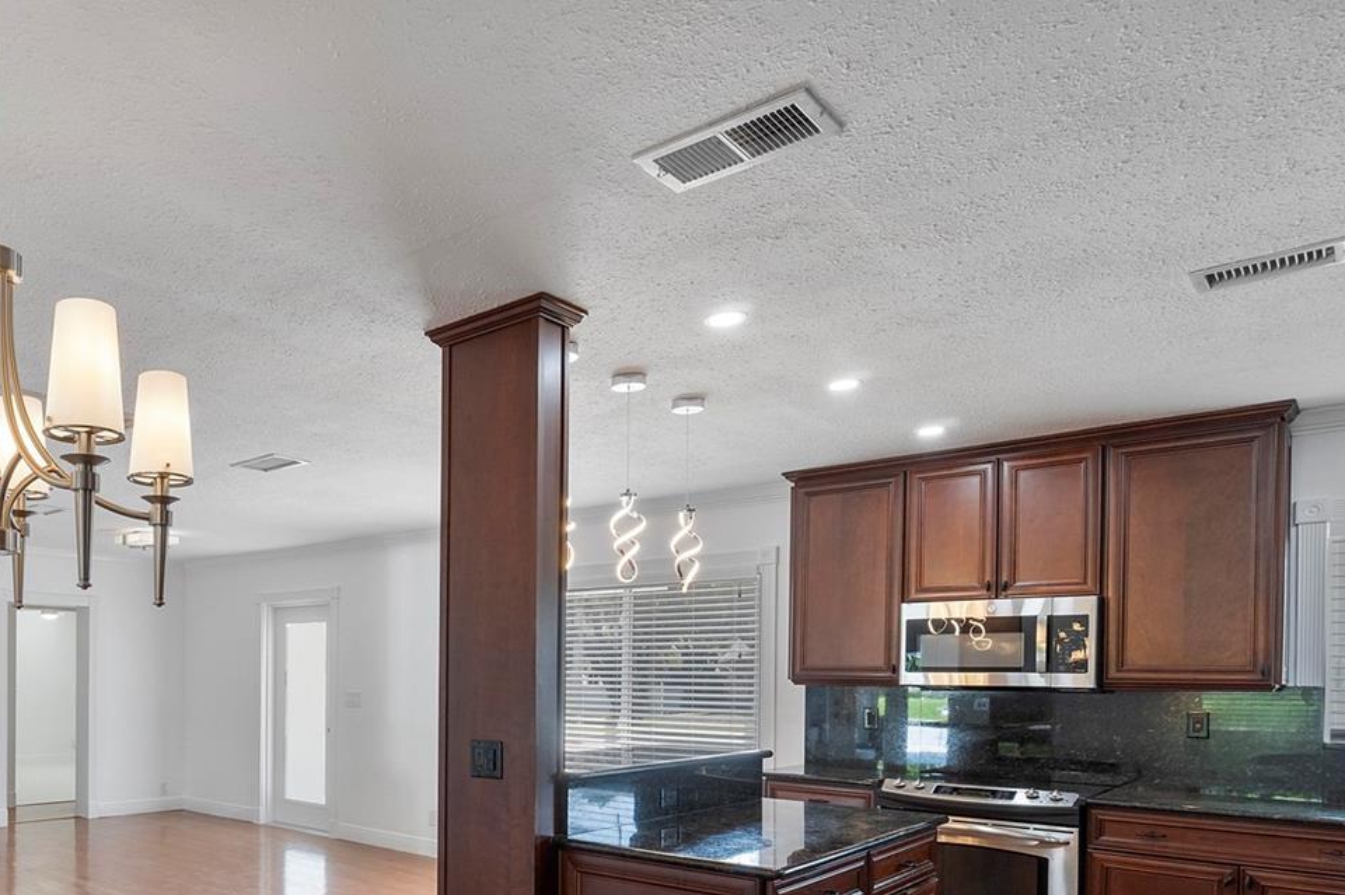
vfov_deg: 48.7
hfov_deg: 66.2
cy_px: 701
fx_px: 934
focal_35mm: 25
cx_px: 305
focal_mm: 10
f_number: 7.1
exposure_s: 1/160
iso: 250
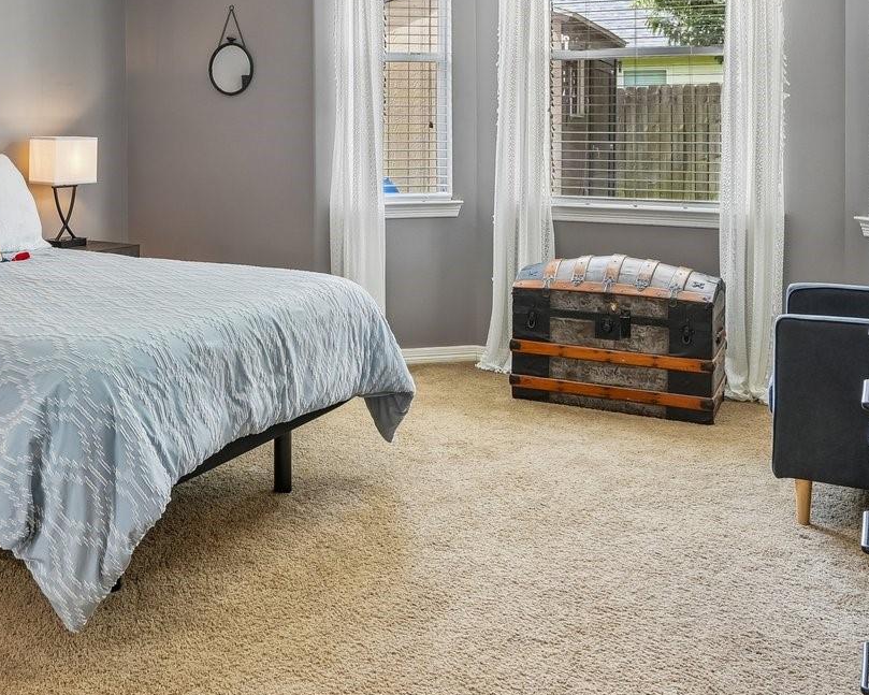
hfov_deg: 46.1
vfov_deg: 37.5
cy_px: 119
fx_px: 977
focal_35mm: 38
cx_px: 206
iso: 400
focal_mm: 16
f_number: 8
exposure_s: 1/8
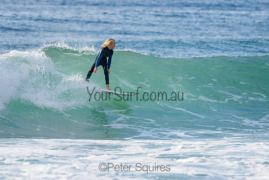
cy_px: 80
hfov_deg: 3.4
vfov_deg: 2.2
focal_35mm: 613
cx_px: 104
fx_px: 4583
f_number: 5.6
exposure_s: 1/2000
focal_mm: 500
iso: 280
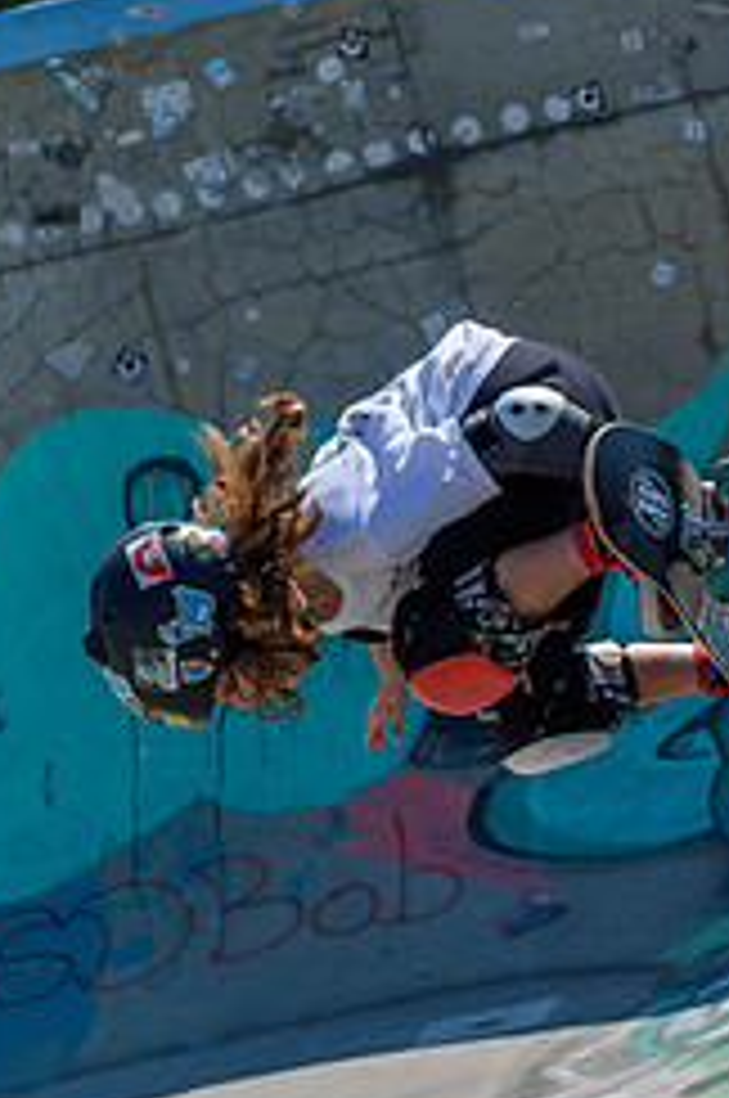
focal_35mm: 194
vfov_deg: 10.6
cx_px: 396
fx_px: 5909
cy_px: 594
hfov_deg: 7.1
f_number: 8
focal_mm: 70
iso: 200
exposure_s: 1/1000
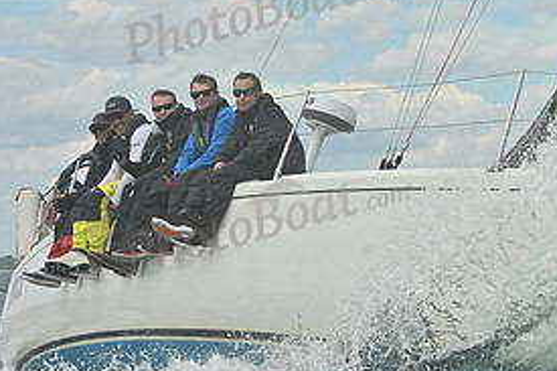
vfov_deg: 7.9
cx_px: 516
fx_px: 2675
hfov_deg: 11.8
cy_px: 88
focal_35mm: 173
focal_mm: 82
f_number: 10
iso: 320
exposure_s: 1/1250
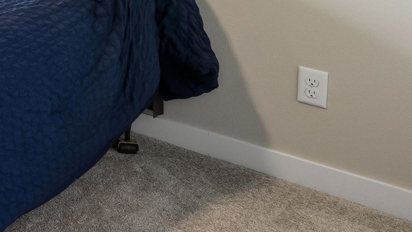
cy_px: -139
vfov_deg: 18.4
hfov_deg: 27.4
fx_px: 612
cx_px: -187
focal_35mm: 56
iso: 250
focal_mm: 10
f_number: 8
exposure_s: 1/8
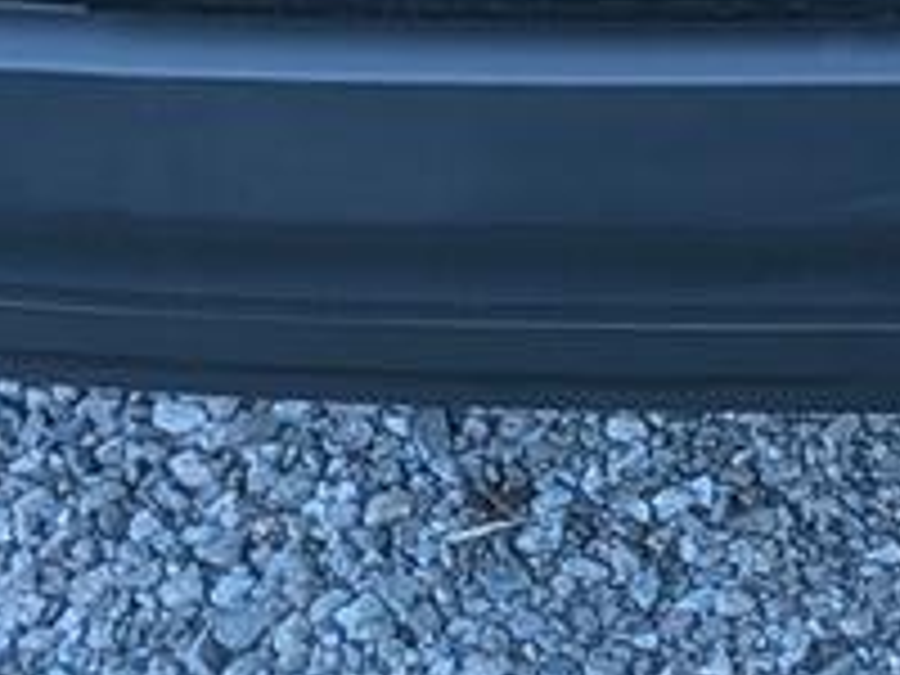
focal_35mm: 160
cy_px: -1300
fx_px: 4160
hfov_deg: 11.8
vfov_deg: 8.0
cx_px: 1352
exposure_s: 1/697
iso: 34
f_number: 1.89
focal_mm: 5.43
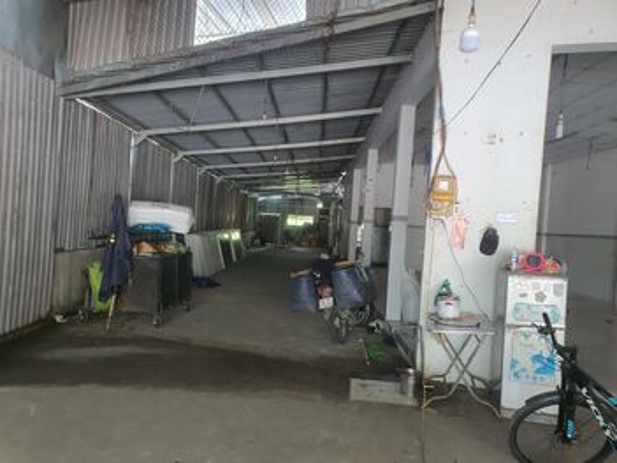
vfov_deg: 53.0
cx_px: 308
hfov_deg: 67.3
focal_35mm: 26
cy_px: 232
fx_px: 463
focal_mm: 4.3
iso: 320
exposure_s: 1/40
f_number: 2.4
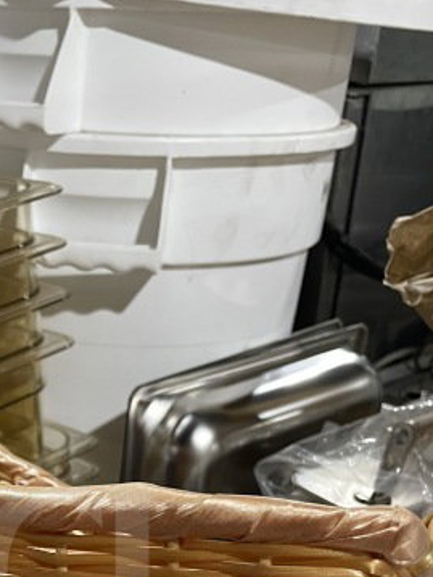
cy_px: 616
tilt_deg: -29.5
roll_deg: -1.1
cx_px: 10
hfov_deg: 23.9
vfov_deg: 29.8
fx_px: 983
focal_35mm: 59
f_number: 1.6
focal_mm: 4.2
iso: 250
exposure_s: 1/60
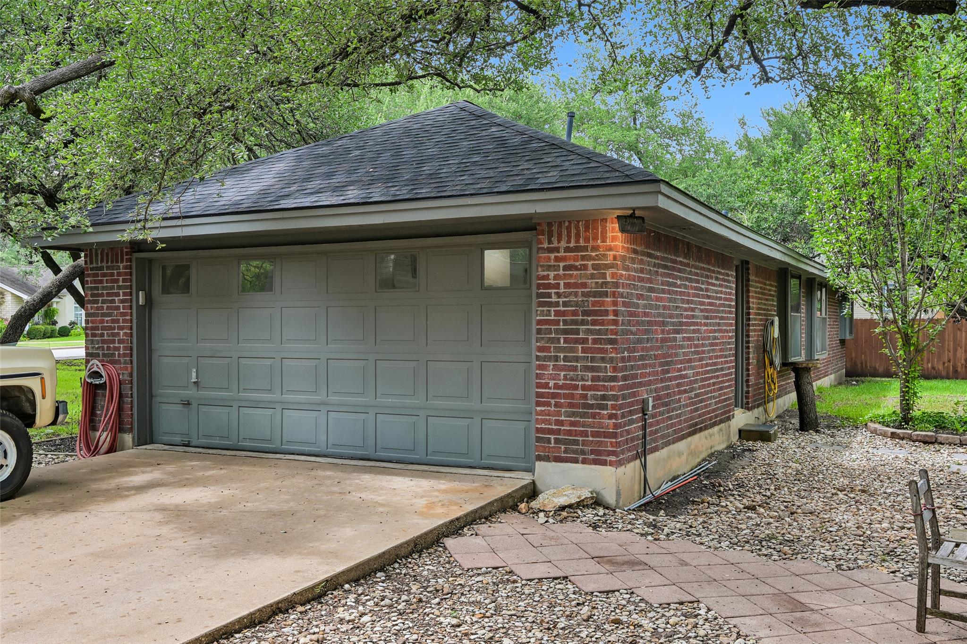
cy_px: 322
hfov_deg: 57.2
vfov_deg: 40.0
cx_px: 484
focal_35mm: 33
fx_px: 886
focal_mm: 22
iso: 100
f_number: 6.7
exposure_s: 1/45
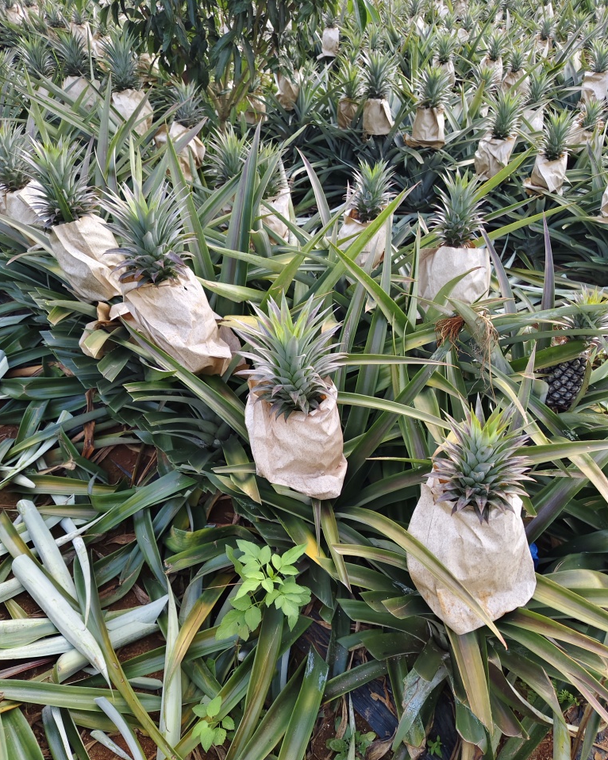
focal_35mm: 25
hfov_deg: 56.8
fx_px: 563
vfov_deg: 68.1
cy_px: 391
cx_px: 294
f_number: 1.88
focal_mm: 5.56
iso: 50
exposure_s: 1/620
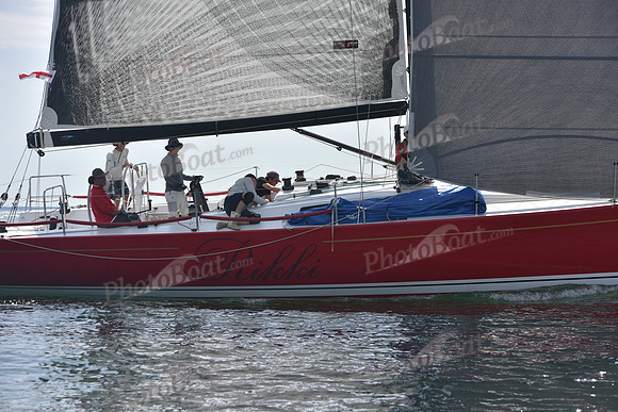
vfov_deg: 15.2
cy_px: 206
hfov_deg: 22.6
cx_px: 309
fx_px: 1545
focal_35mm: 90
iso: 250
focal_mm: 90
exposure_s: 1/800
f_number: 5.6
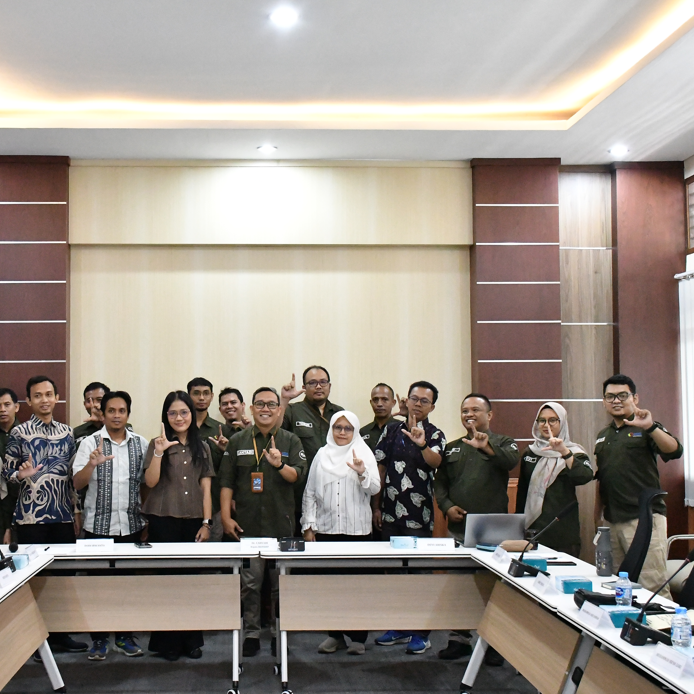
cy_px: 349
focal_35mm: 50
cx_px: 264
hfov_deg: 33.9
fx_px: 1134
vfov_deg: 34.0
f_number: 5.6
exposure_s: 1/125
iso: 16000
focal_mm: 26
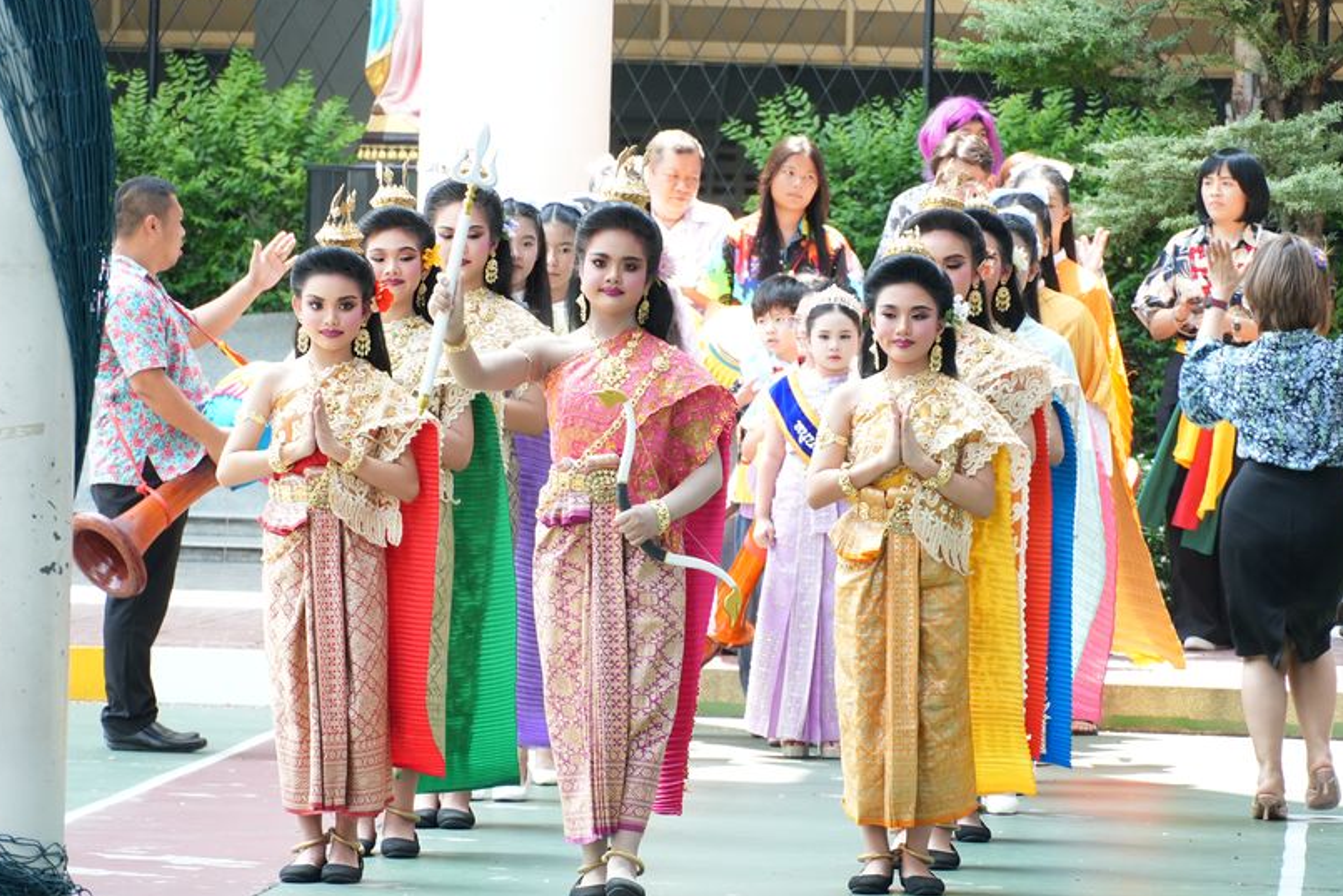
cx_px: 676
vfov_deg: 5.5
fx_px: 9388
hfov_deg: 8.2
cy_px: 518
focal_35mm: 252
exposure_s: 1/125
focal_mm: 135
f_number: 5.6
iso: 640
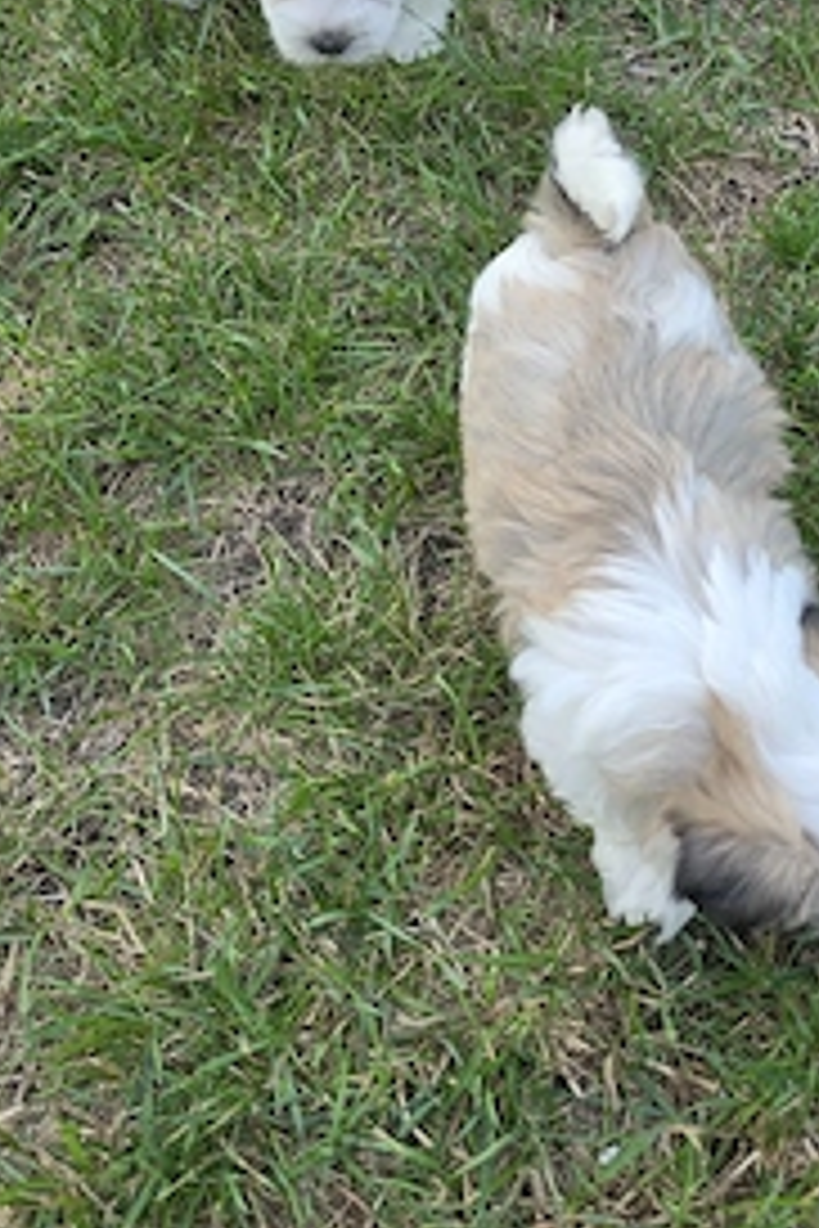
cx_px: 522
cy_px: 378
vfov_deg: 53.0
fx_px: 1194
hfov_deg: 37.6
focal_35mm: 35
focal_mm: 6.5
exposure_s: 1/120
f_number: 1.4
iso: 32
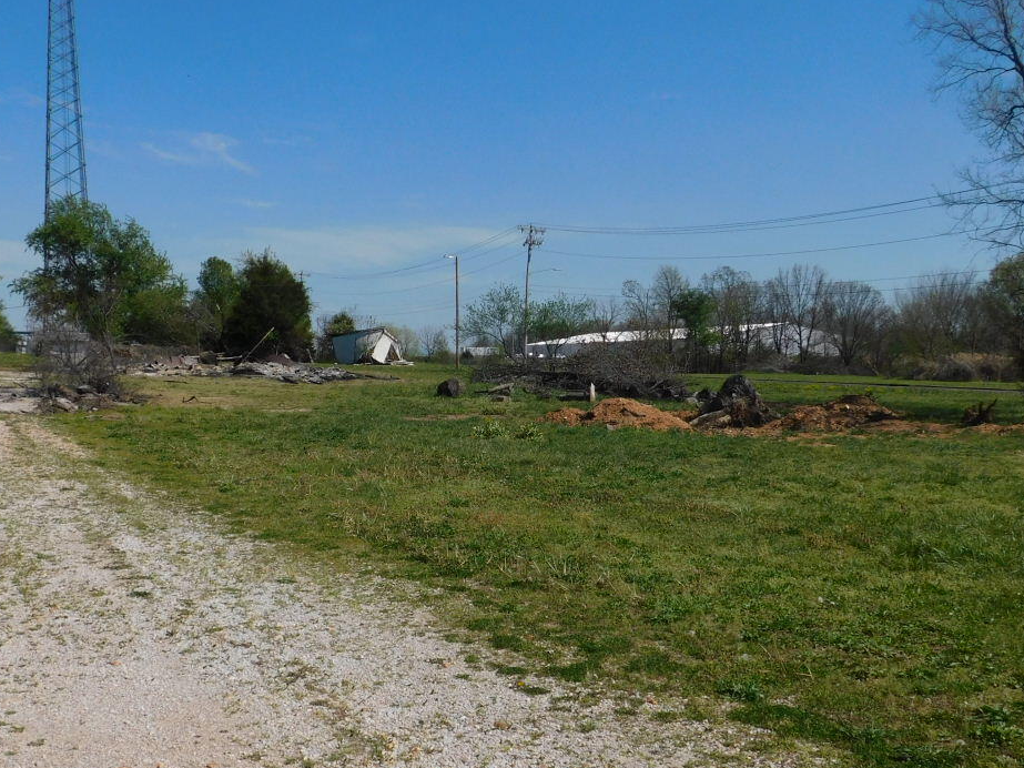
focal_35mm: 39
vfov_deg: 36.6
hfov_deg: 47.7
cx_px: 427
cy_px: 469
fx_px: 1154
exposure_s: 1/800
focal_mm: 4.5
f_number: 6.2
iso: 125
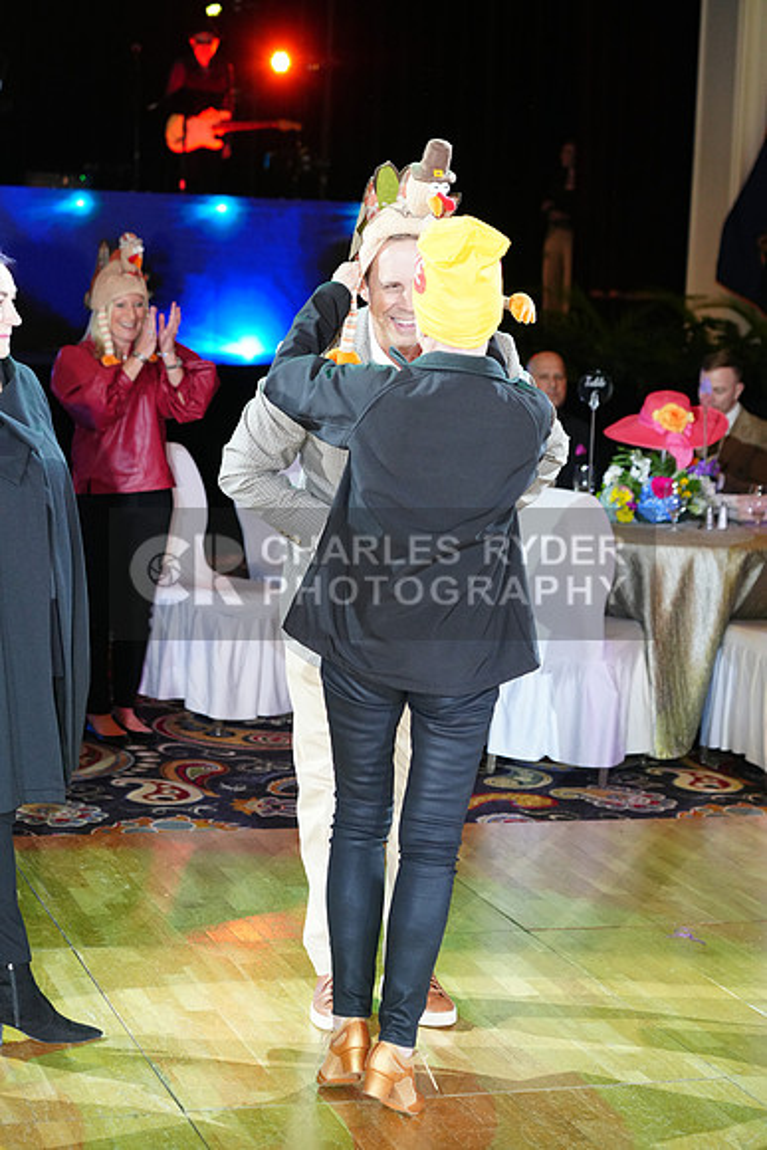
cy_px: 575
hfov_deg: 18.9
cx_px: 384
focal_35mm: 72
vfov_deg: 28.1
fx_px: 2299
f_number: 4
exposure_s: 1/250
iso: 2500
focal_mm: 72
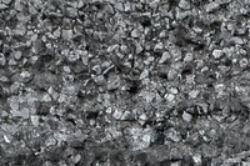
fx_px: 1249
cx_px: 501
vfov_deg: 7.2
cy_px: 398
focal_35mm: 180
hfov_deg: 10.5
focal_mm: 24
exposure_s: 1/80
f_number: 8
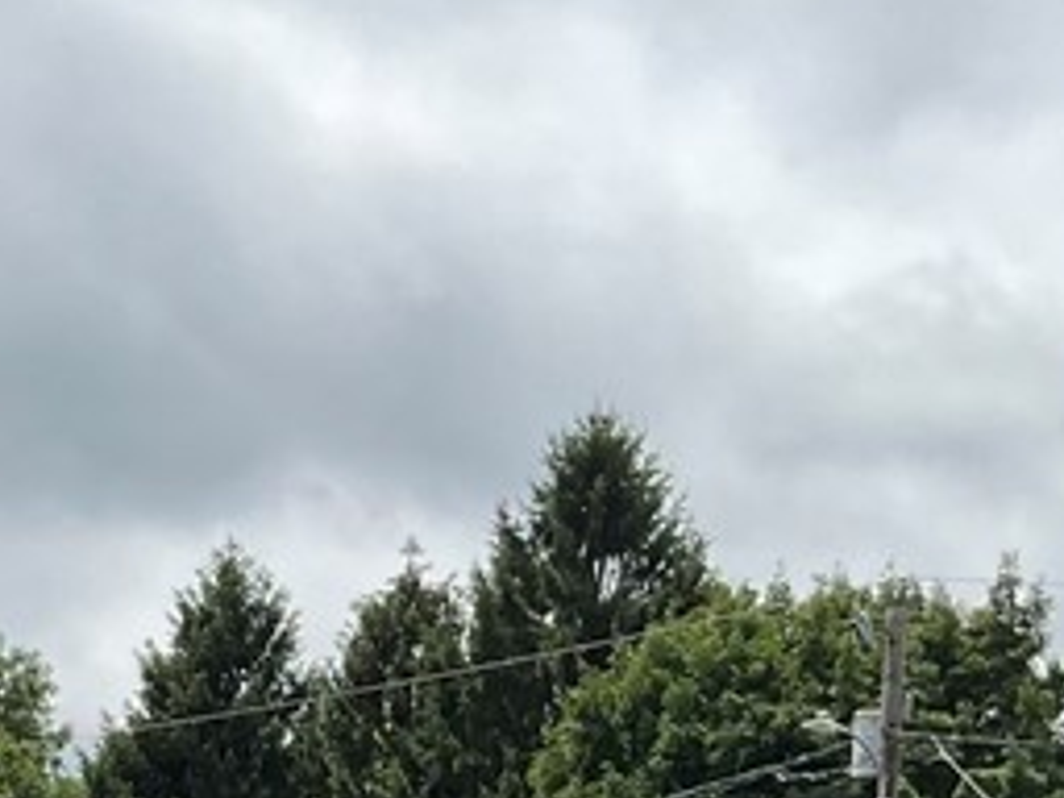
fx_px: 3566
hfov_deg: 16.5
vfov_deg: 11.6
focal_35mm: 116
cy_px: 1542
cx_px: -71
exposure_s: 1/1451
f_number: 1.8
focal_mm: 3
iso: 16
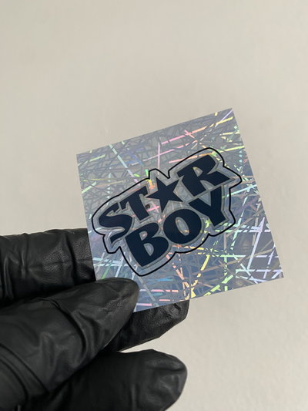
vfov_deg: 69.4
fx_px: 296
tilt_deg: +11.8
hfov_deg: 54.9
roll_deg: -10.2
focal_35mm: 25
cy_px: 206
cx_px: 154
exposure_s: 1/44
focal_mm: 4.25
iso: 100
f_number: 1.8
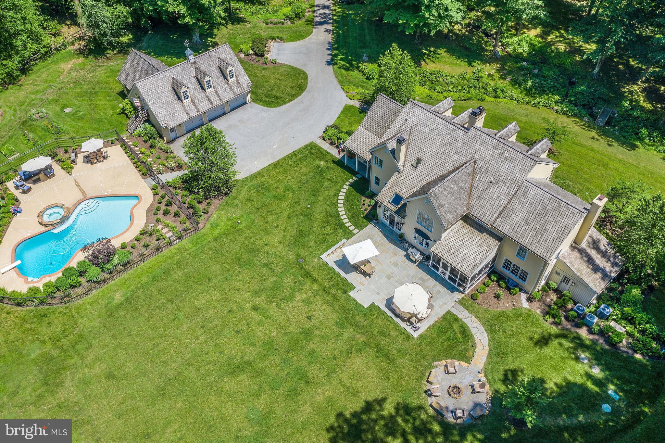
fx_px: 517
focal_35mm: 28
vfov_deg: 46.4
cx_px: 332
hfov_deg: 65.5
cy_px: 222
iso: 100
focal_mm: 10.3
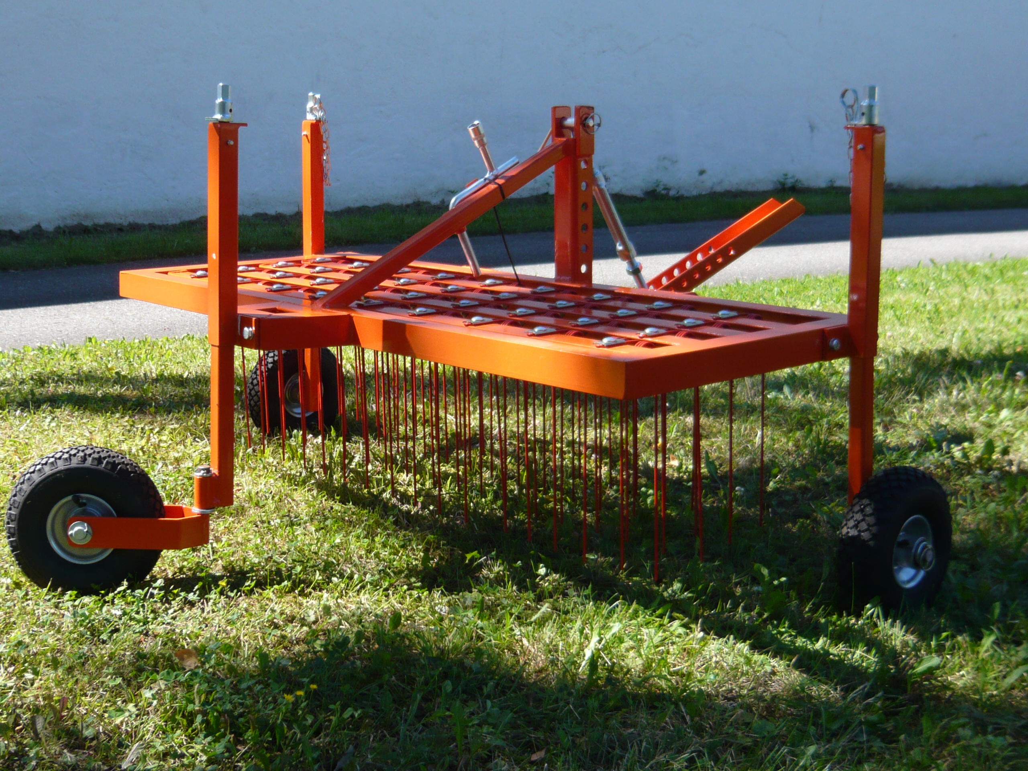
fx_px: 1366
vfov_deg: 31.5
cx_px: 514
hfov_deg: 41.2
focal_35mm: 46
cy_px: 386
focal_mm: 5.8
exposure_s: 1/500
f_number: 3.1
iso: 100
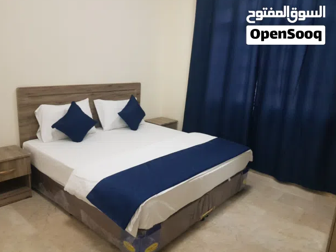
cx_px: 164
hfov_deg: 65.3
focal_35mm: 27
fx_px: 262
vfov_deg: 51.4
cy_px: 123
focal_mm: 4.3
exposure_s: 1/50
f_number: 1.7
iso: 500
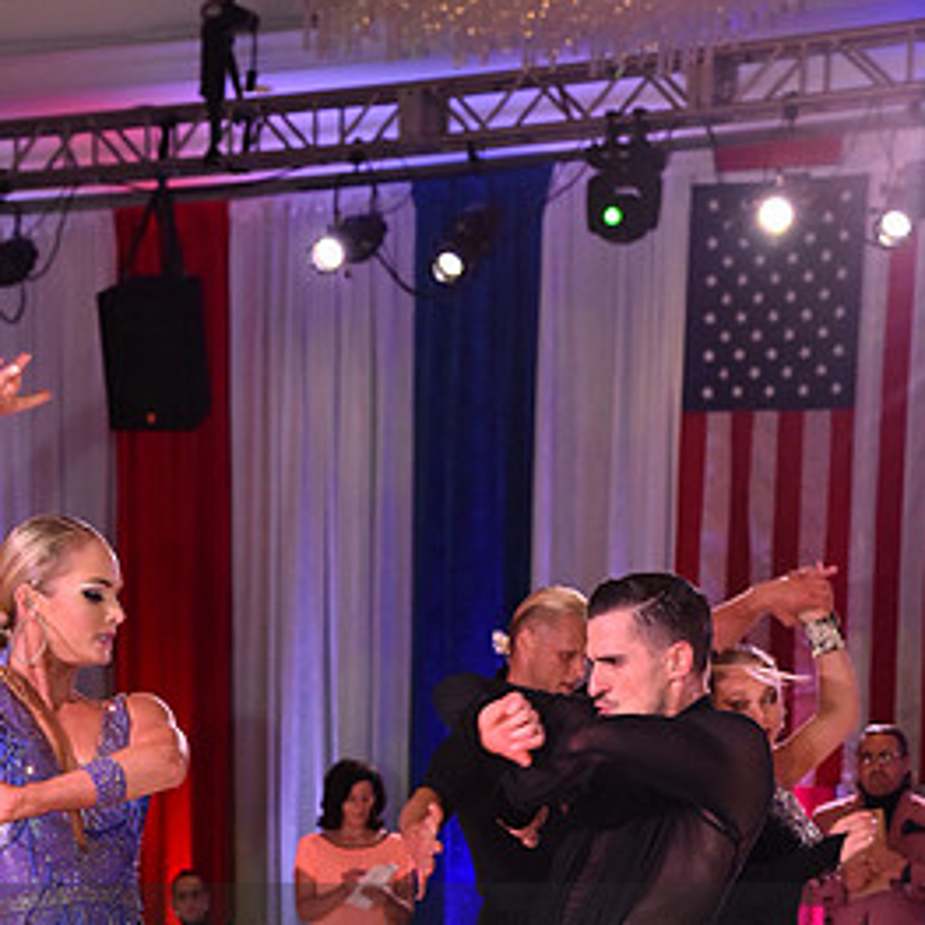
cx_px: 329
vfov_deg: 11.8
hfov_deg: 12.0
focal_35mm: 146
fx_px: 4414
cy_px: 1002
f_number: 6.3
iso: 2500
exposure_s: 1/320
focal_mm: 78
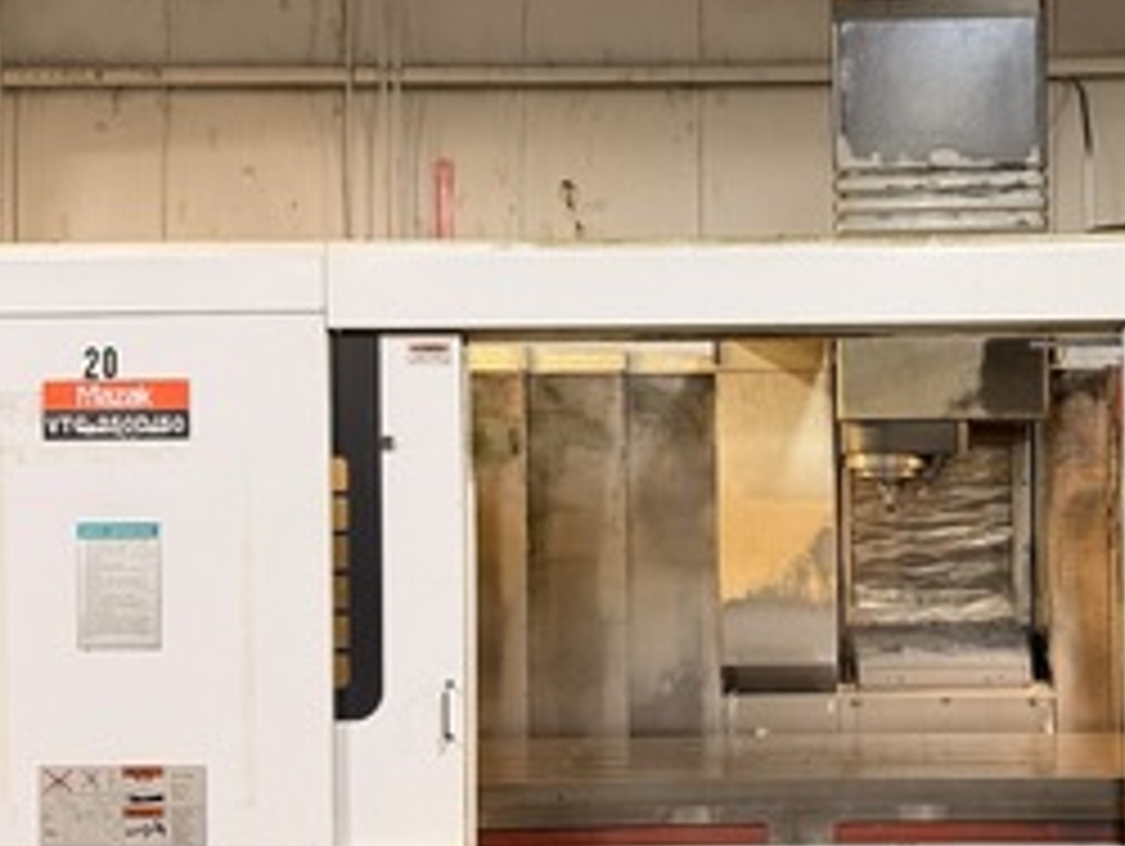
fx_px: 1561
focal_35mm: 48
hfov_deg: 38.5
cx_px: 855
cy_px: 461
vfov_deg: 30.3
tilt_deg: -0.6
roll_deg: +1.2
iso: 200
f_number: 1.78
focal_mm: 6.76
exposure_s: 1/60
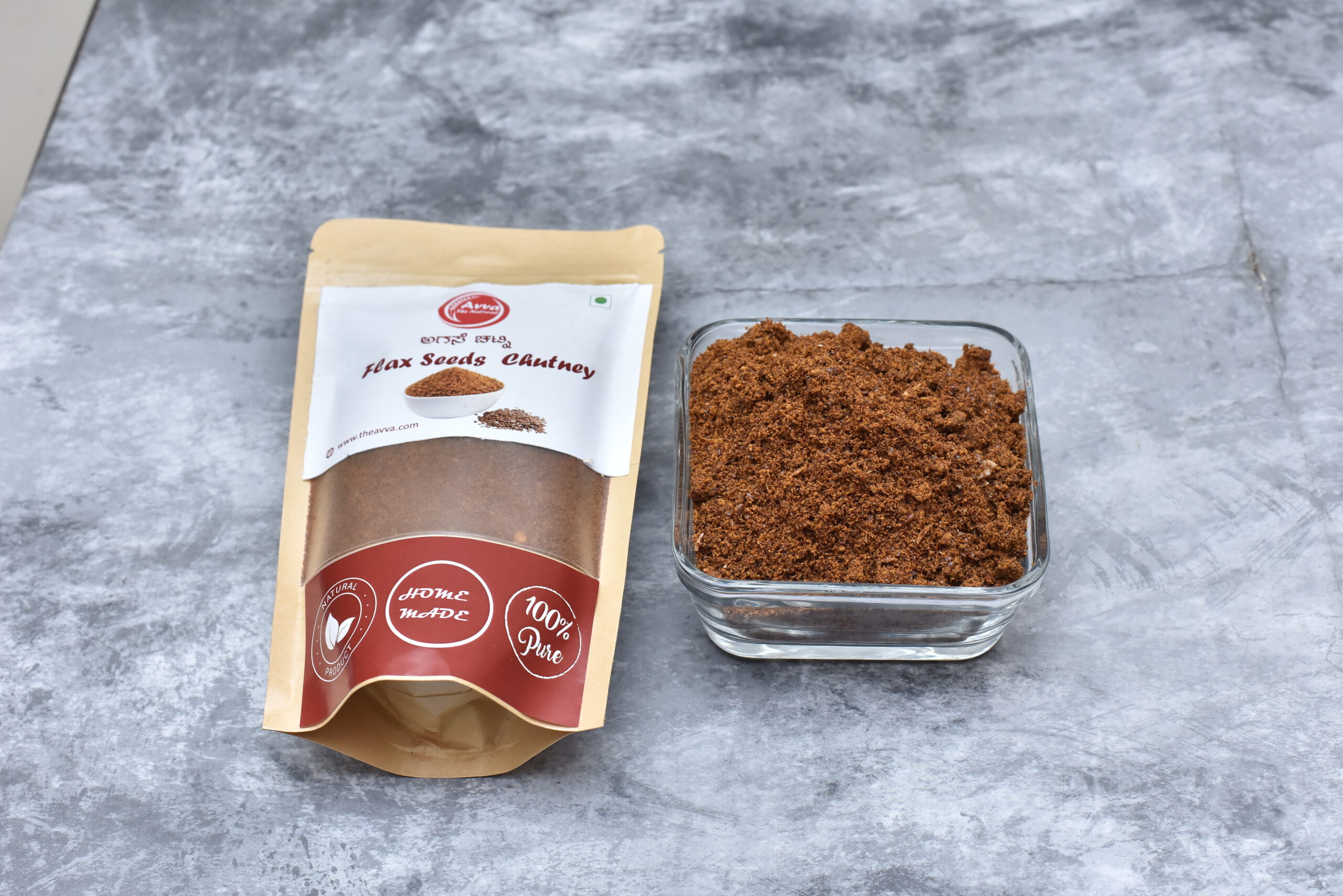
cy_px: 448
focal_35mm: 50
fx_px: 1866
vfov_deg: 27.0
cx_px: 672
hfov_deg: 39.6
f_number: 8
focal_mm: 50
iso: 1000
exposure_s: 1/100
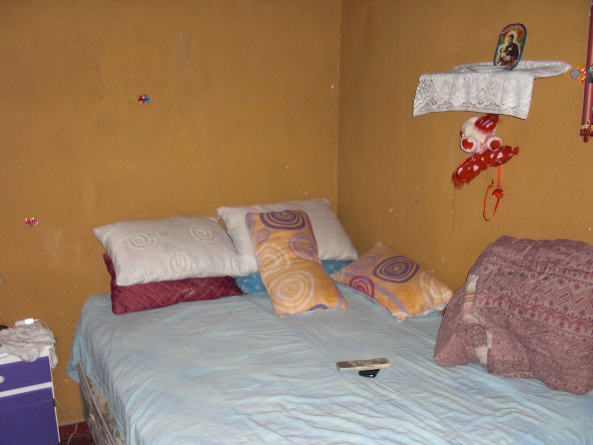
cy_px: 222
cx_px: 296
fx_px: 617
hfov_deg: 51.4
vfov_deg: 39.7
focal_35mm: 36
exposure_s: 1/60
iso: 200
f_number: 2.8
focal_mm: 6.3
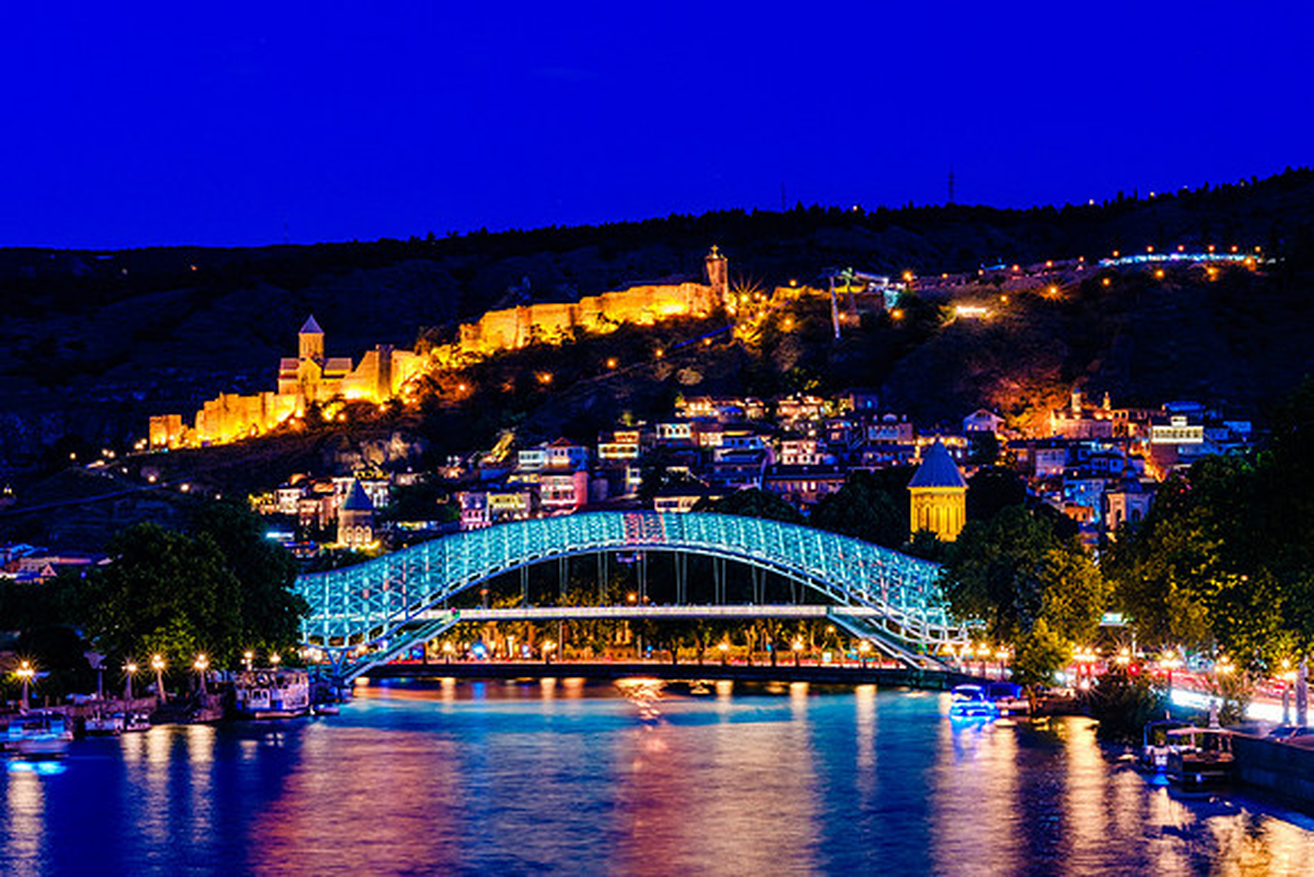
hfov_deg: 22.5
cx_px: 644
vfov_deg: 15.1
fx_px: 3306
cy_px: 451
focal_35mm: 91
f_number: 8
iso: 160
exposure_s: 15
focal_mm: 56
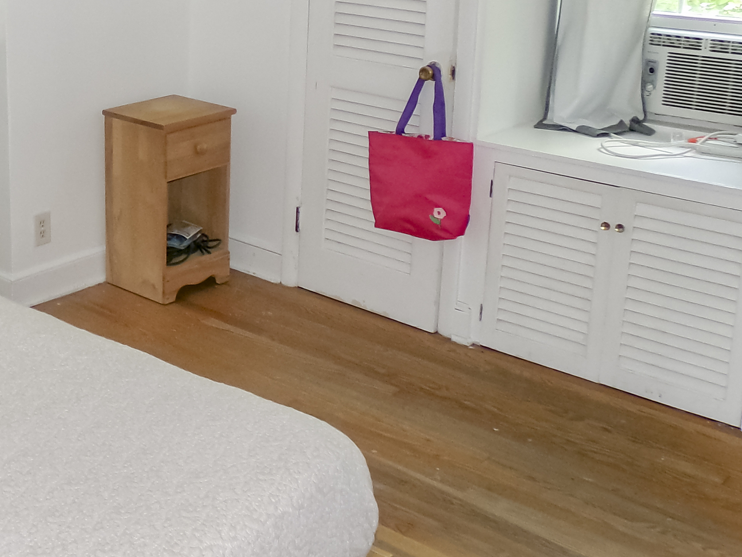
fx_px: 1222
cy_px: 114
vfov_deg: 25.2
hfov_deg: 32.3
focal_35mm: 57
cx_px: 88
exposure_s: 1/35
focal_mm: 4.3
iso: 200
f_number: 3.7
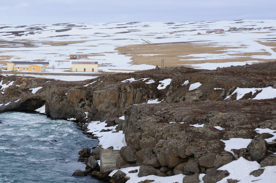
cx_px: 41
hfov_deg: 21.3
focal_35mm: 94
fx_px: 720
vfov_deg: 14.4
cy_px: 147
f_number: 9
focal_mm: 32
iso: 200
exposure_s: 1/320
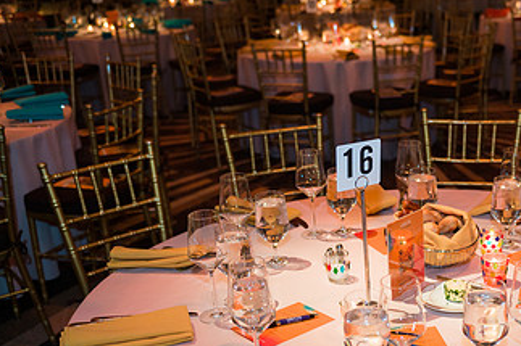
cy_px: 282
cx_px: 410
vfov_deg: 25.5
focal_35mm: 52
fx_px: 752
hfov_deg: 37.0
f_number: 3.2
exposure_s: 1/200
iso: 1600
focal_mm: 29
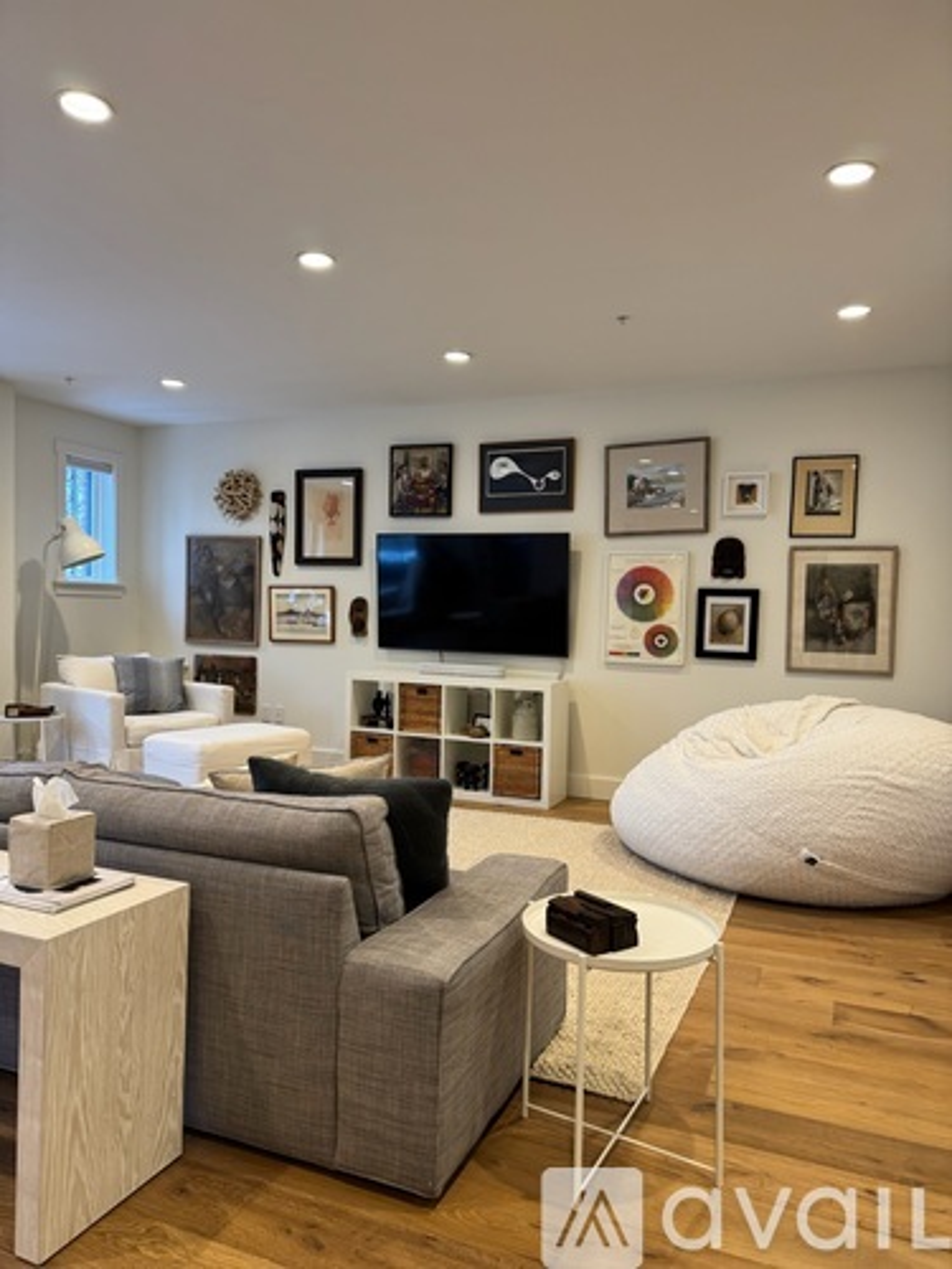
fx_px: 880
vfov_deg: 71.6
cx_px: 476
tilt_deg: -1.6
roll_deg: -0.8
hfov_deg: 56.8
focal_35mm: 24
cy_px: 634
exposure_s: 1/60
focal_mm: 6.76
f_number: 1.78
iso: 125
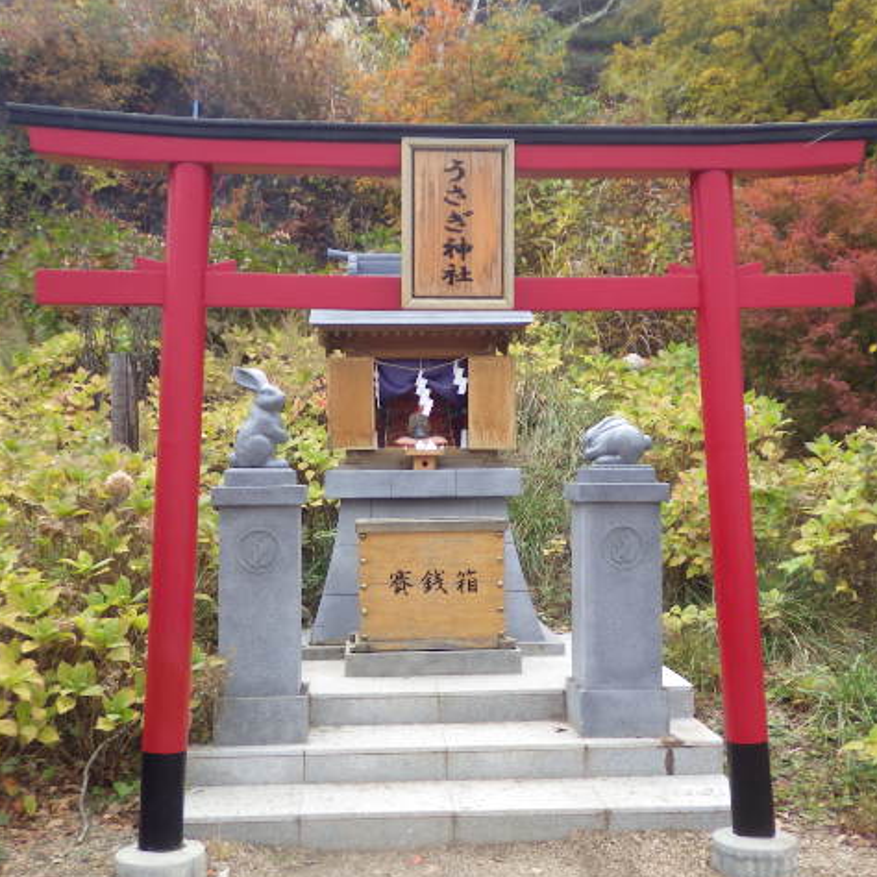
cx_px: 444
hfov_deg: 39.2
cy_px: 440
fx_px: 1233
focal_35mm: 43
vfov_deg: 39.2
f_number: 2.6
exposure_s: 1/80
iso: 125
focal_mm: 6.4
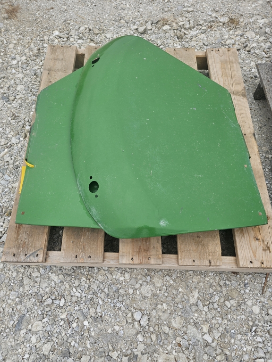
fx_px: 241
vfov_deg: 73.9
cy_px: 181
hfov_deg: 58.9
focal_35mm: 23
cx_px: 136
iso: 12
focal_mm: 6.3
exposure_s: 1/180
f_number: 1.7
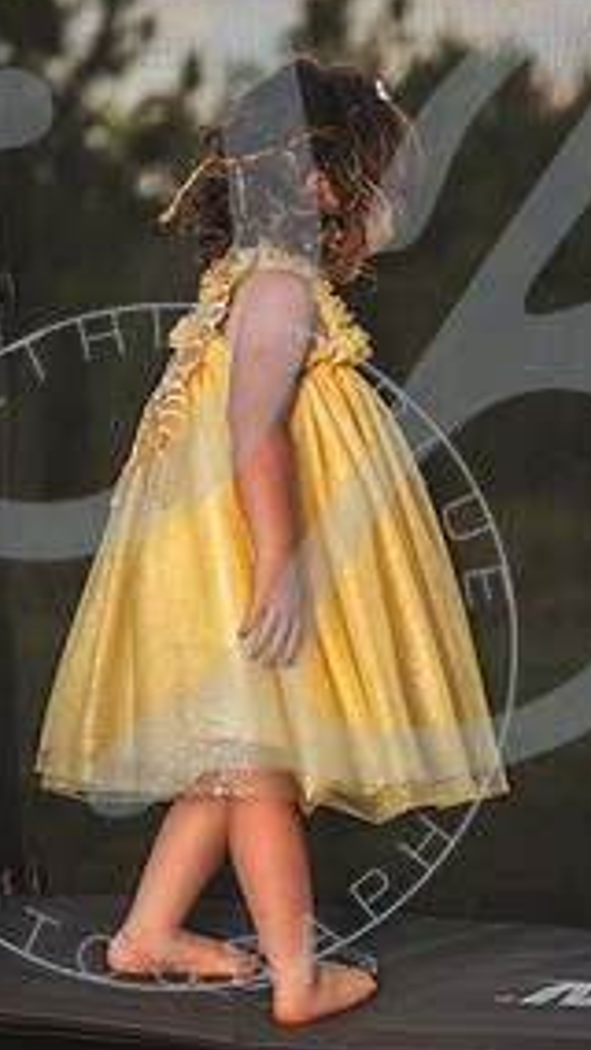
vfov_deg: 18.4
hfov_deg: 10.5
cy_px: 366
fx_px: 3228
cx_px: 340
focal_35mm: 116
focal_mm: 70
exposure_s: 1/1000
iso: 100
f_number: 2.8
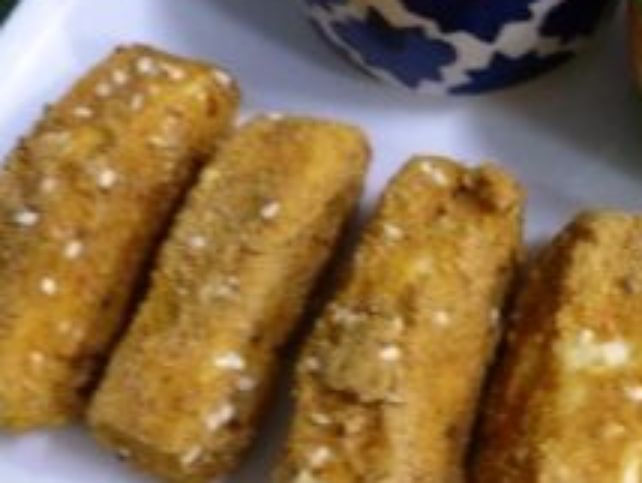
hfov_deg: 32.2
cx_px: 606
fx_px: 1040
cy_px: 184
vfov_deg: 26.1
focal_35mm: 56
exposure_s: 1/6
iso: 400
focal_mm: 4.3
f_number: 3.3
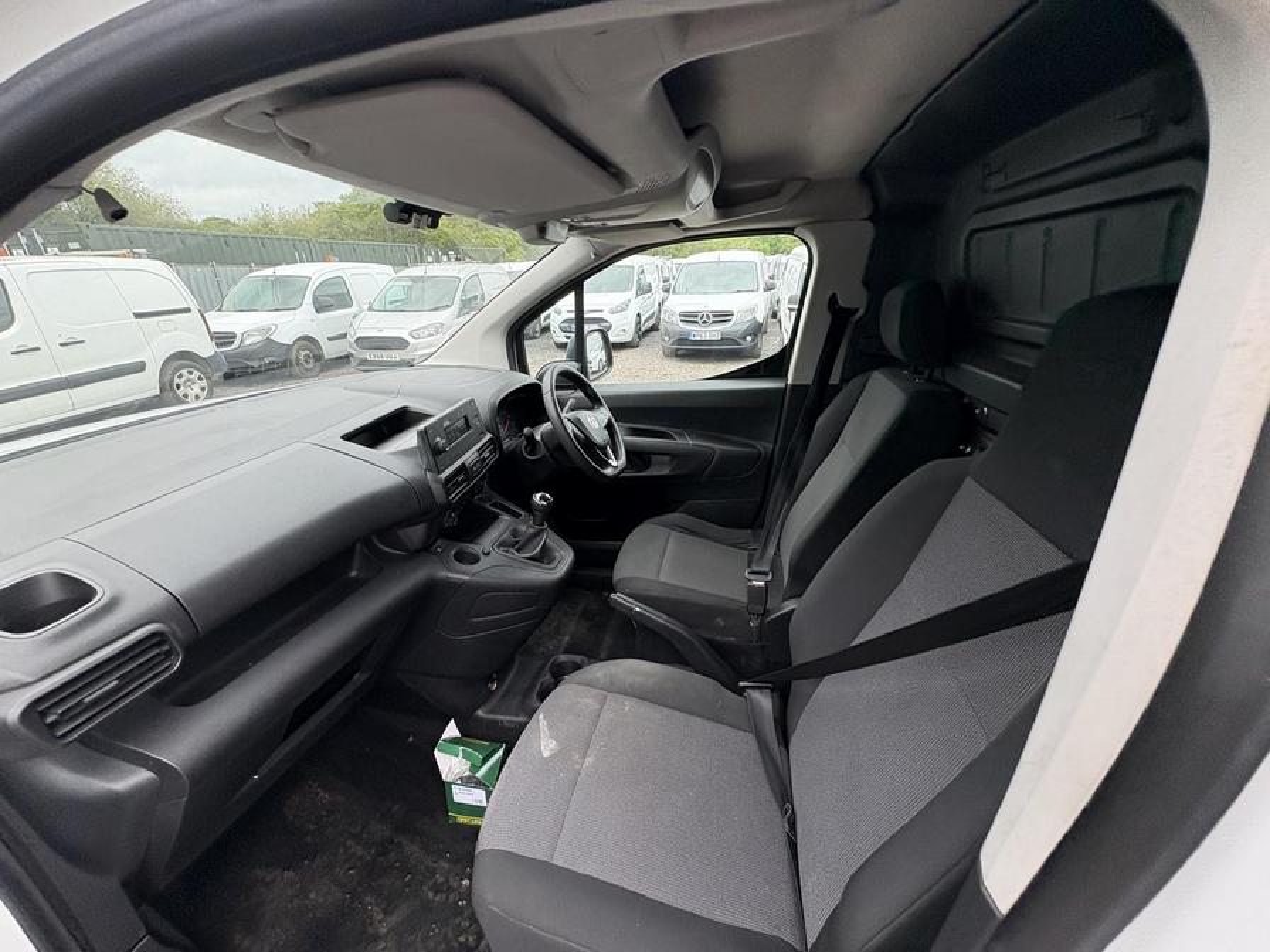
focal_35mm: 14
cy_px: 476
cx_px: 635
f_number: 2.2
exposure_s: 1/231
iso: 64
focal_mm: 2.22
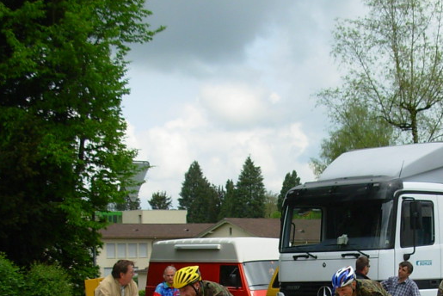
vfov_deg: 14.4
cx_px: 350
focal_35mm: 93
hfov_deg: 21.6
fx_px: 1145
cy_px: 328
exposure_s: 1/861
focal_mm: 7.5
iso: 50
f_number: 3.1
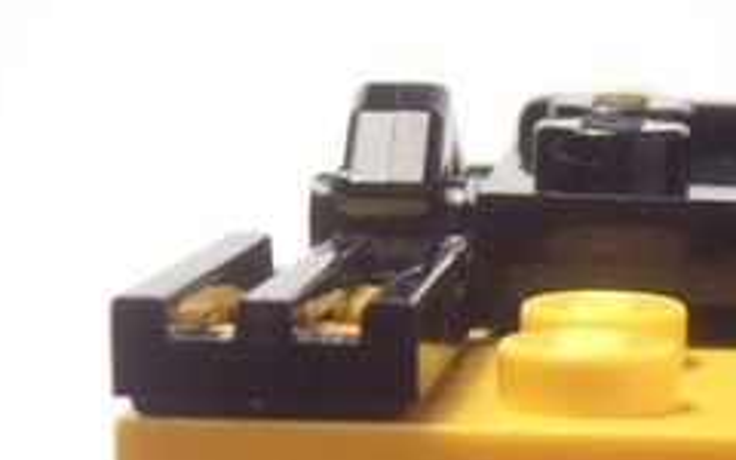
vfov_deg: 8.7
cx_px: 745
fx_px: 2949
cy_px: 685
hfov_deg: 14.0
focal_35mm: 147
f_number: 3.9
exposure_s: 1/40
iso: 80
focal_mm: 6.61
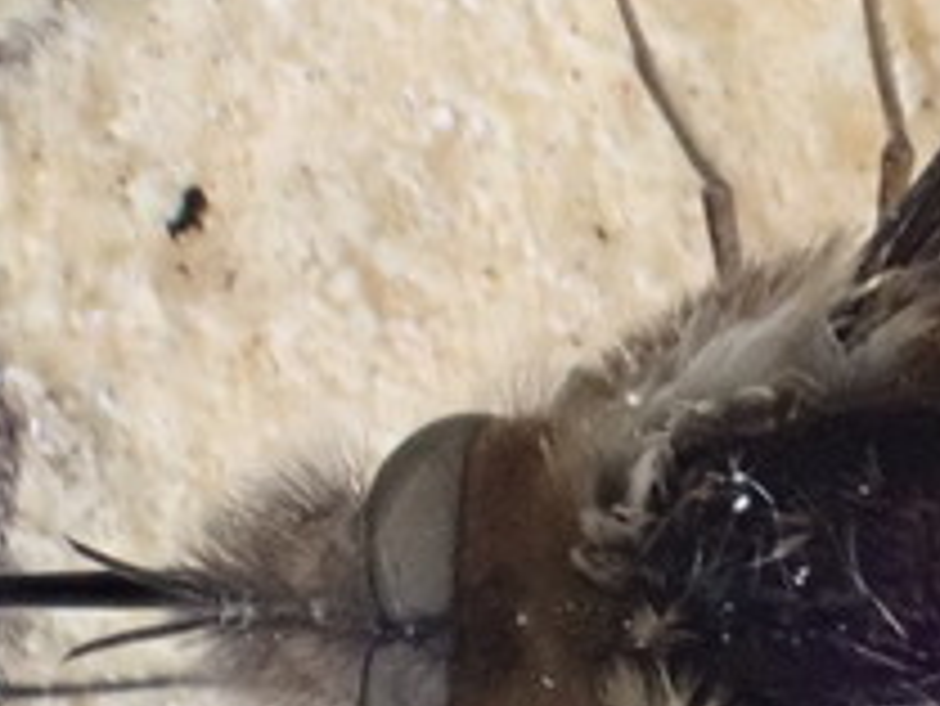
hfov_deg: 4.8
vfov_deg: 3.6
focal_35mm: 408
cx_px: 969
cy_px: 634
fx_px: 11086
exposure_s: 1/100
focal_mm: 18
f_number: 6.3
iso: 1250
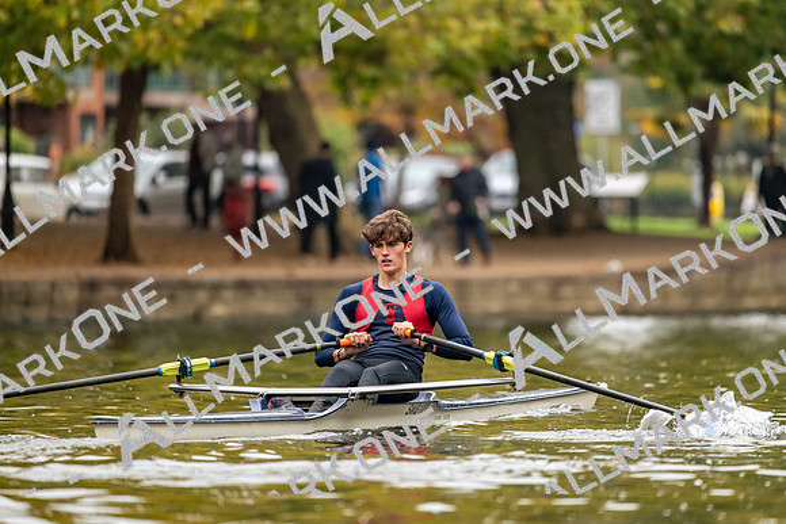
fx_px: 8735
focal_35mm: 400
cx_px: 393
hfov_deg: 5.2
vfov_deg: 3.4
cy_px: 262
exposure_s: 1/2000
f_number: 4.5
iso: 3600
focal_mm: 400
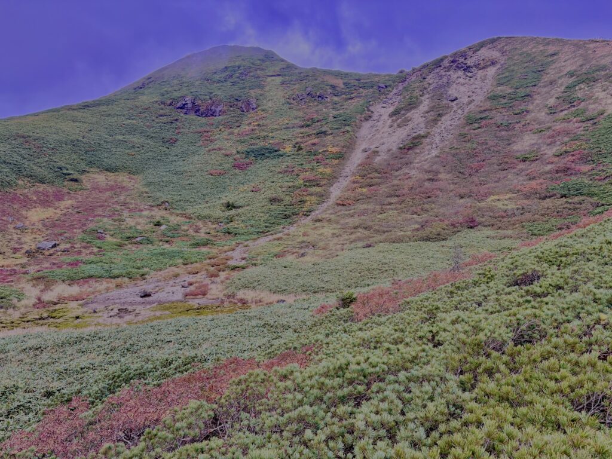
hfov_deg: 67.3
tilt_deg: +1.0
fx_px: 460
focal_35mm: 26
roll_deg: +1.3
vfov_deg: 53.1
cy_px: 230
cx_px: 306
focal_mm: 5.96
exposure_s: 1/300
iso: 64
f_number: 1.6
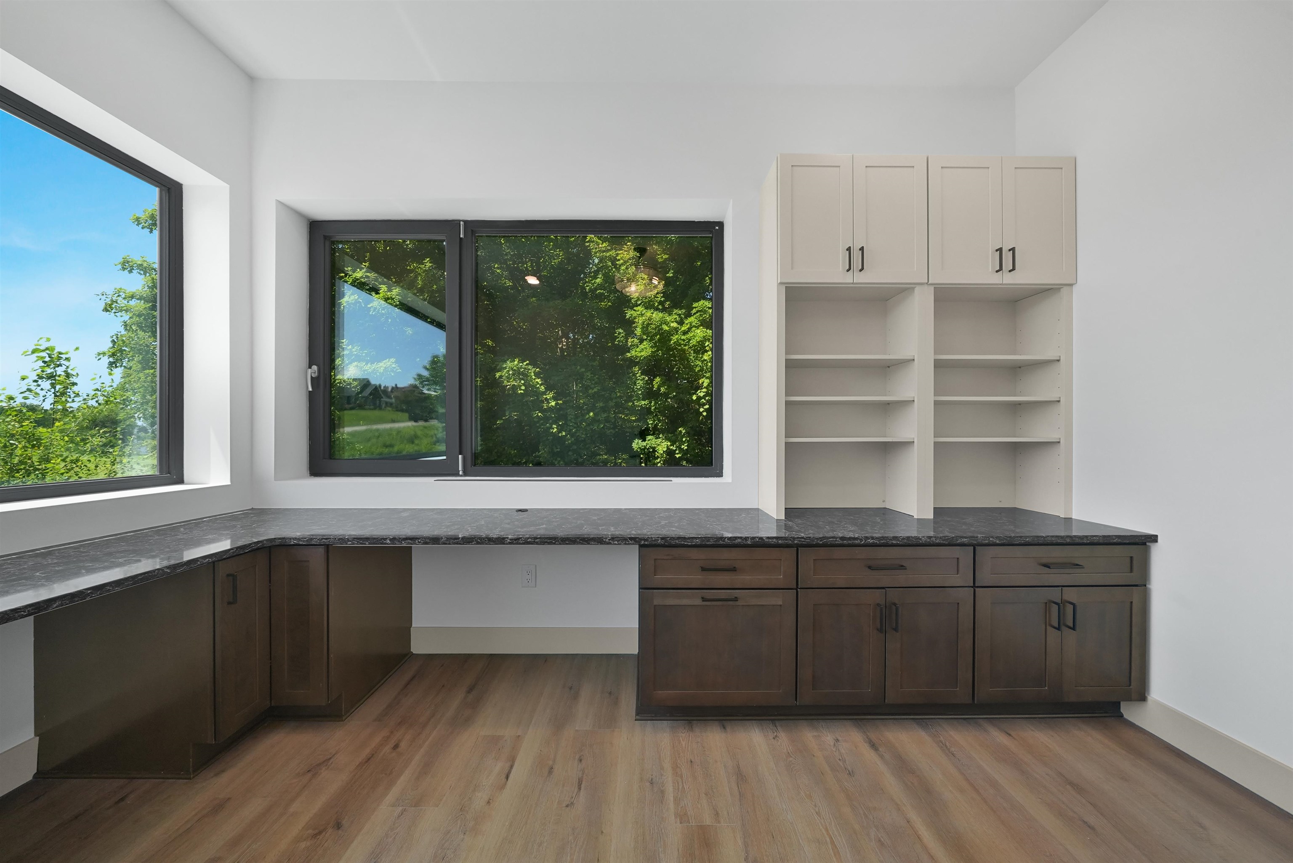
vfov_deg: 90.1
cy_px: 432
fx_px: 431
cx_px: 646
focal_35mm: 12
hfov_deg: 112.6
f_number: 10
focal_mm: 12
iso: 2000
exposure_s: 1/60
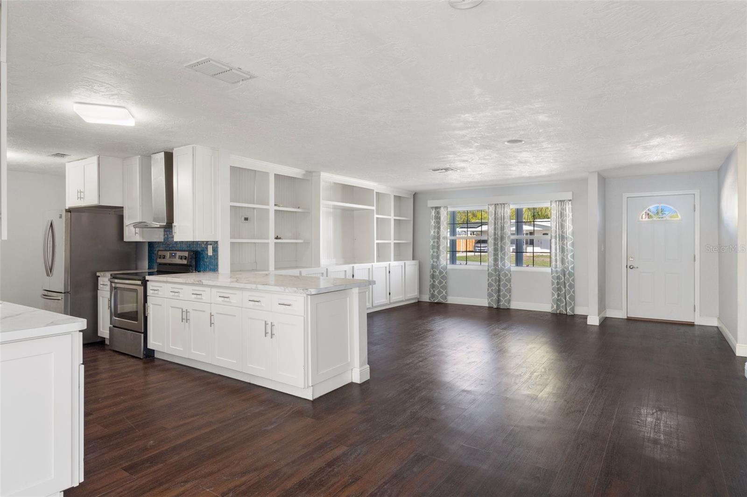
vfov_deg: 63.2
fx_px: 405
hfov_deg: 85.4
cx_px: 374
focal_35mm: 20
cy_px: 248
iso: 320
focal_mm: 13
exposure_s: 1/2
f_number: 8
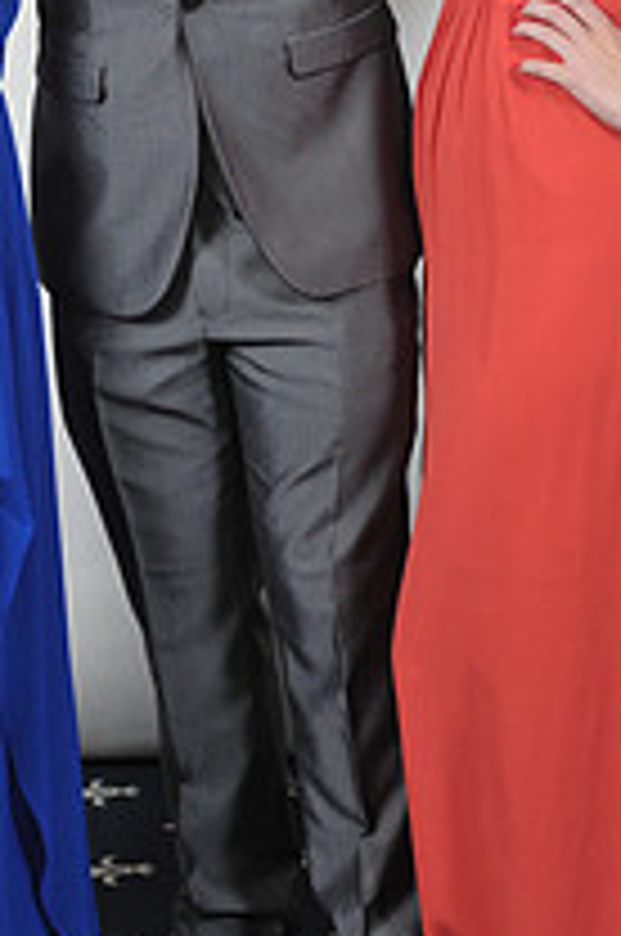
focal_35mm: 134
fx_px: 3479
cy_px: 144
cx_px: 220
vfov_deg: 15.2
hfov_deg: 10.2
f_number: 7.1
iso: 1000
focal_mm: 48
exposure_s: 1/160
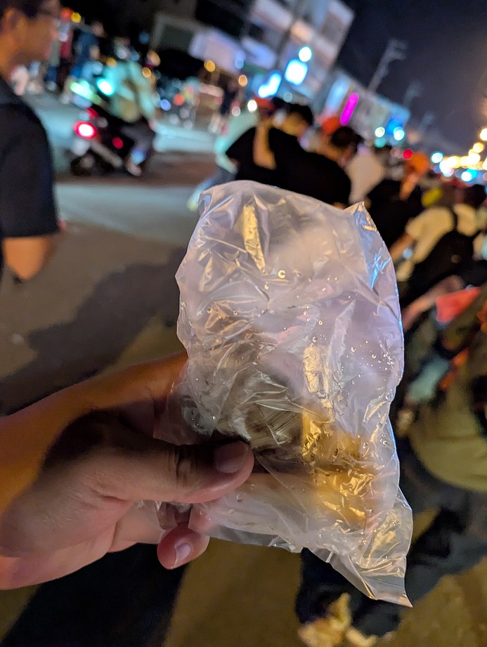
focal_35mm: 27
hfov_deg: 51.4
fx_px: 505
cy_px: 293
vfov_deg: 65.1
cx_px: 240
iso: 1011
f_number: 1.68
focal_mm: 6.9
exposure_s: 1/60
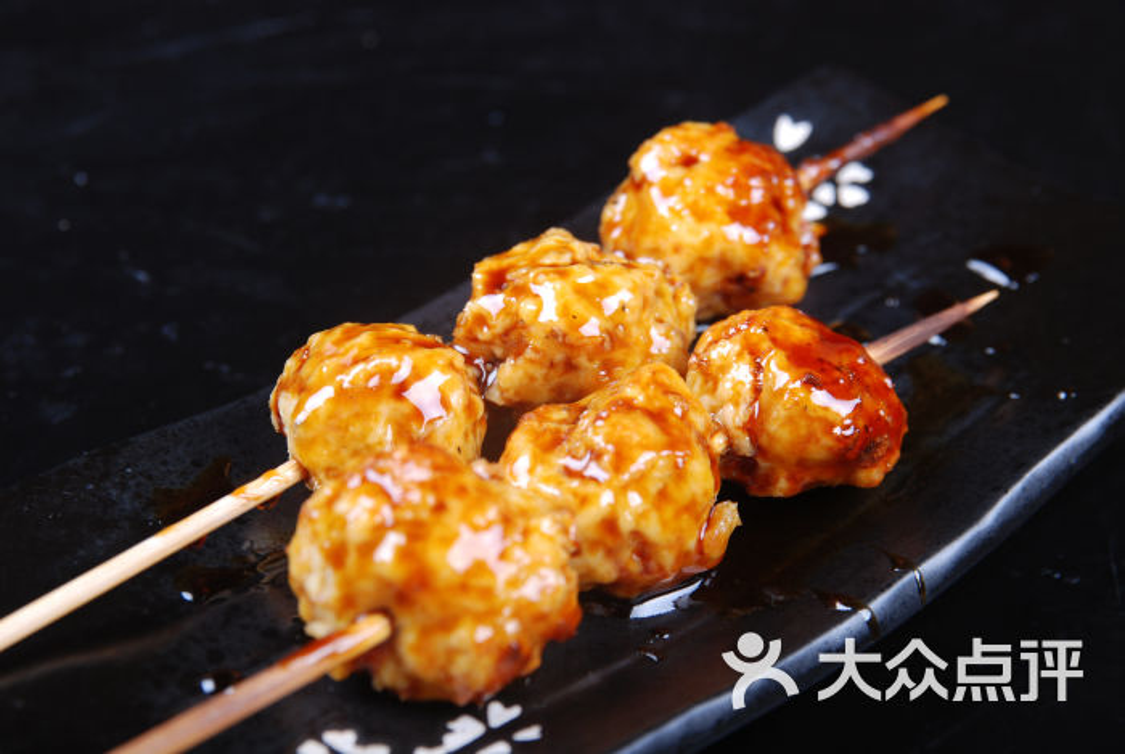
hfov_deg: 19.4
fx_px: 3286
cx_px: 562
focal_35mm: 105
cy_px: 377
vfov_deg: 13.1
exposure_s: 1/125
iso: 100
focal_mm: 70
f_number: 5.6
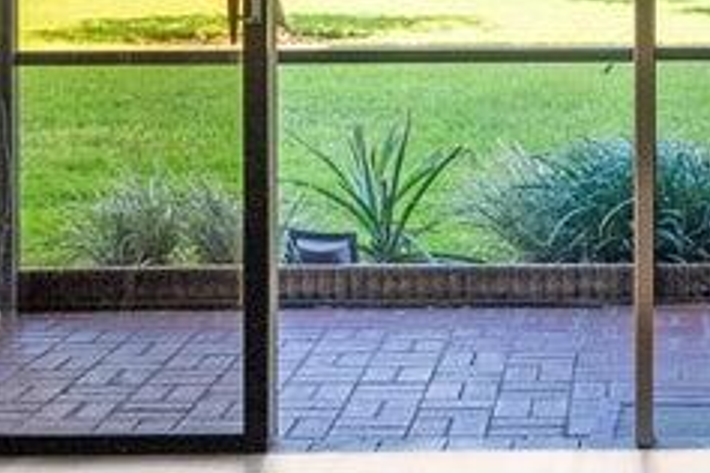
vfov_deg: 13.4
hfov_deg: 20.0
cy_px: -51
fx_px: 1972
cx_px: 643
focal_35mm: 100
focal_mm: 33
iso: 2000
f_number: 8
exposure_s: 1/13
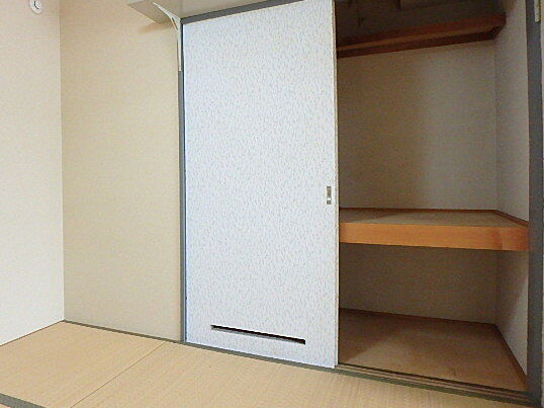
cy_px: 187
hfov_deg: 68.9
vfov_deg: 54.8
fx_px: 393
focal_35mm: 25
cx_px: 226
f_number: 3.5
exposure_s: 1/30
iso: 800
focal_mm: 3.7
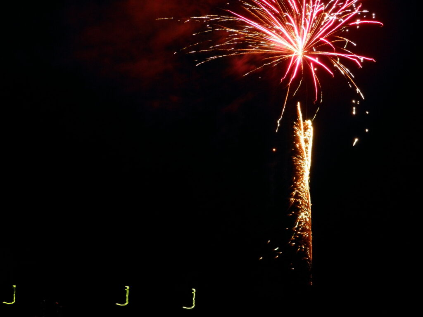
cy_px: 158
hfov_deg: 18.5
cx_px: 212
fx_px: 1295
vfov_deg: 14.0
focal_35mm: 106
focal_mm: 19
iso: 200
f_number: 4.7
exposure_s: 2.5
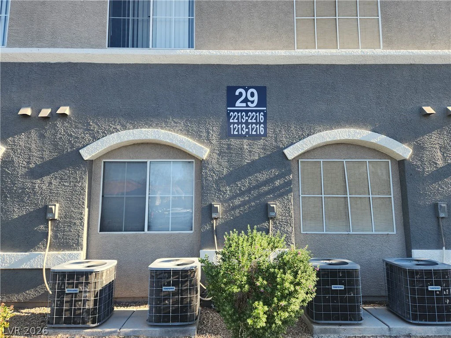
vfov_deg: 58.9
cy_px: 169
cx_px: 226
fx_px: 300
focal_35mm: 23
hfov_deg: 73.9
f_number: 1.8
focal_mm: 5.4
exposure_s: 1/292
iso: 20
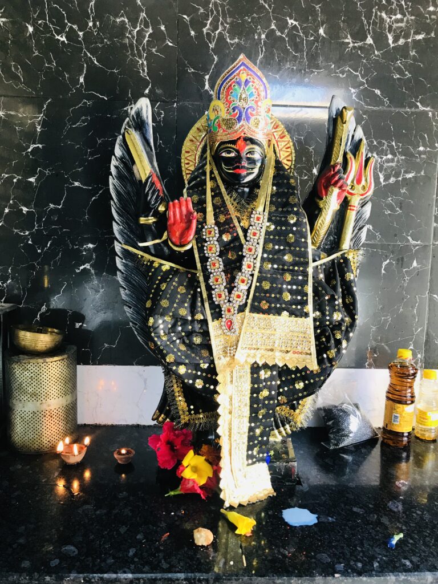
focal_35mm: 28
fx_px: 472
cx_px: 219
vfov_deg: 63.4
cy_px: 292
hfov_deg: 49.7
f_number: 1.8
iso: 20
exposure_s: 1/30
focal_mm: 3.99
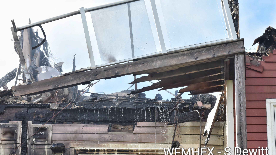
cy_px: 66
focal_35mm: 192
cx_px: 138
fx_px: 1405
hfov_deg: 11.2
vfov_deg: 6.3
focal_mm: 122
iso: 500
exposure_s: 1/250
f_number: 9
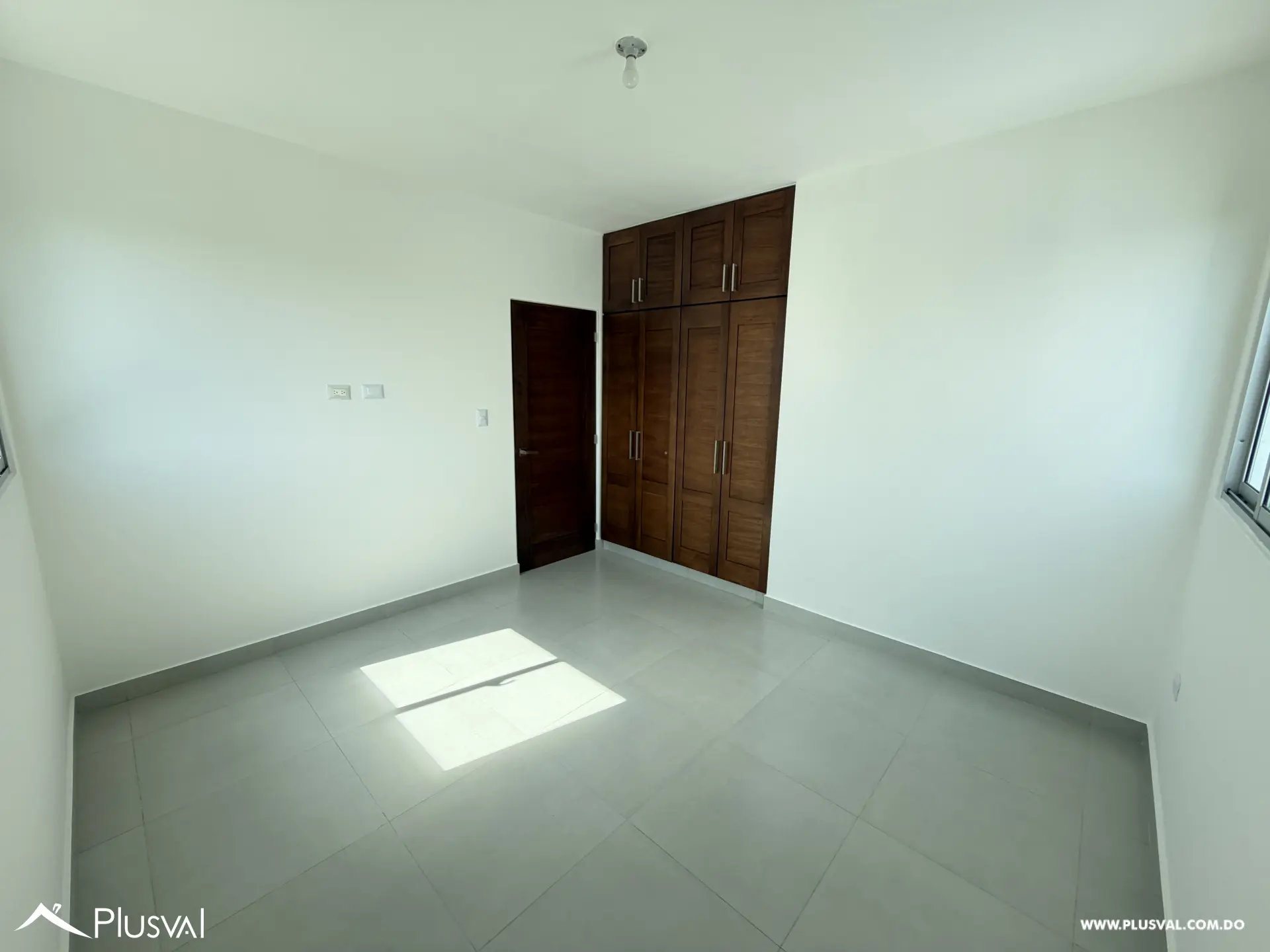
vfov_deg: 85.7
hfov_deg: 102.1
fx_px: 514
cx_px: 635
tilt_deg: -10.9
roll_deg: -0.7
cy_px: 476
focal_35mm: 14
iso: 40
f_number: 2.2
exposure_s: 1/214
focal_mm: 2.22
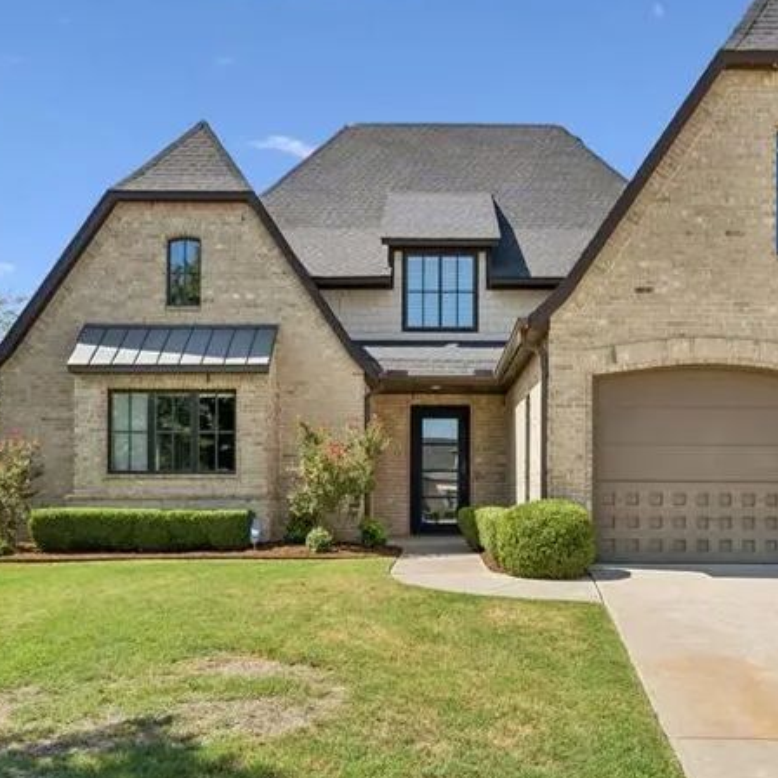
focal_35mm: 33
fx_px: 839
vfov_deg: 49.2
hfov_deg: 49.6
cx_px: 448
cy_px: 492
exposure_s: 1/400
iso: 200
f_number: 8
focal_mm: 17
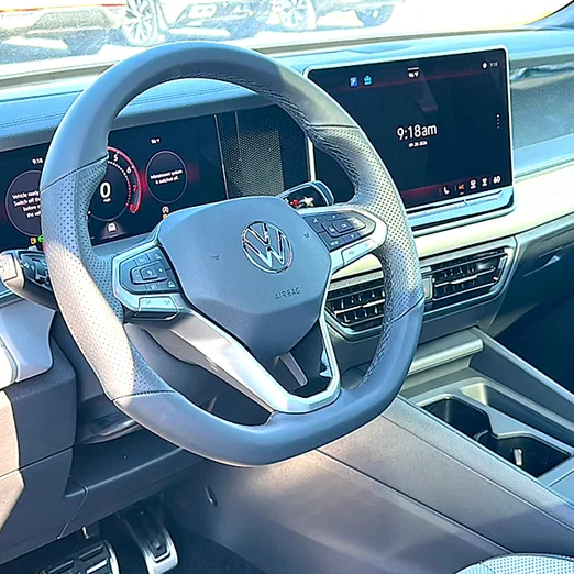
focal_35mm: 45
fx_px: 844
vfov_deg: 37.6
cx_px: 334
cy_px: 286
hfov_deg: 37.5
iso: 100
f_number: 1.78
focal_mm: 6.86
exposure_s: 1/192
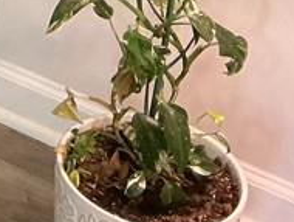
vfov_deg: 9.2
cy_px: -158
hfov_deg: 10.6
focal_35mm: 156
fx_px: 1327
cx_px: -441
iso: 200
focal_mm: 3
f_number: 1.8
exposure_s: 1/60
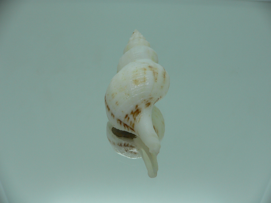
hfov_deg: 52.6
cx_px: 136
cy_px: 102
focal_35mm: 35
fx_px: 274
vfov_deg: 40.7
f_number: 2.8
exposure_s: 1/60
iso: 80
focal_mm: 4.6
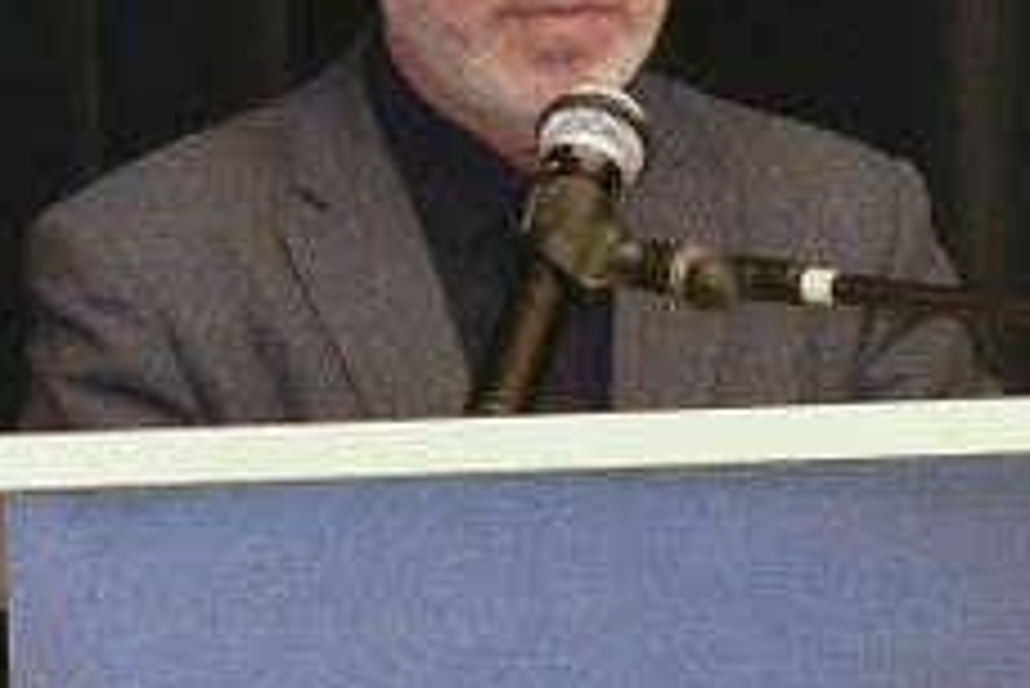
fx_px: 18150
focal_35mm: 634
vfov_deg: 2.2
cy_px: 11
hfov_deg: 3.3
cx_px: 643
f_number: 6.3
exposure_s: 1/50
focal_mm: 95
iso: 1250
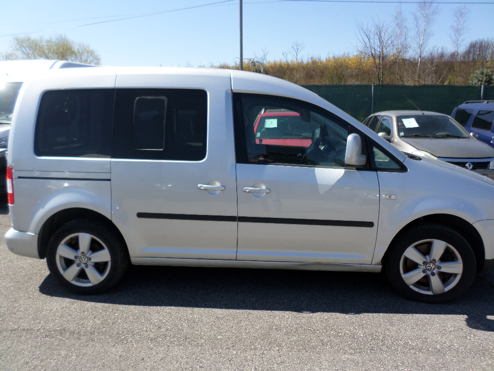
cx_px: 247
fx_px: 357
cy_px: 186
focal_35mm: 25
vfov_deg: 54.9
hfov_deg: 69.4
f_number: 2.5
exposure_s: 1/1000
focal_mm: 4.5
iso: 80
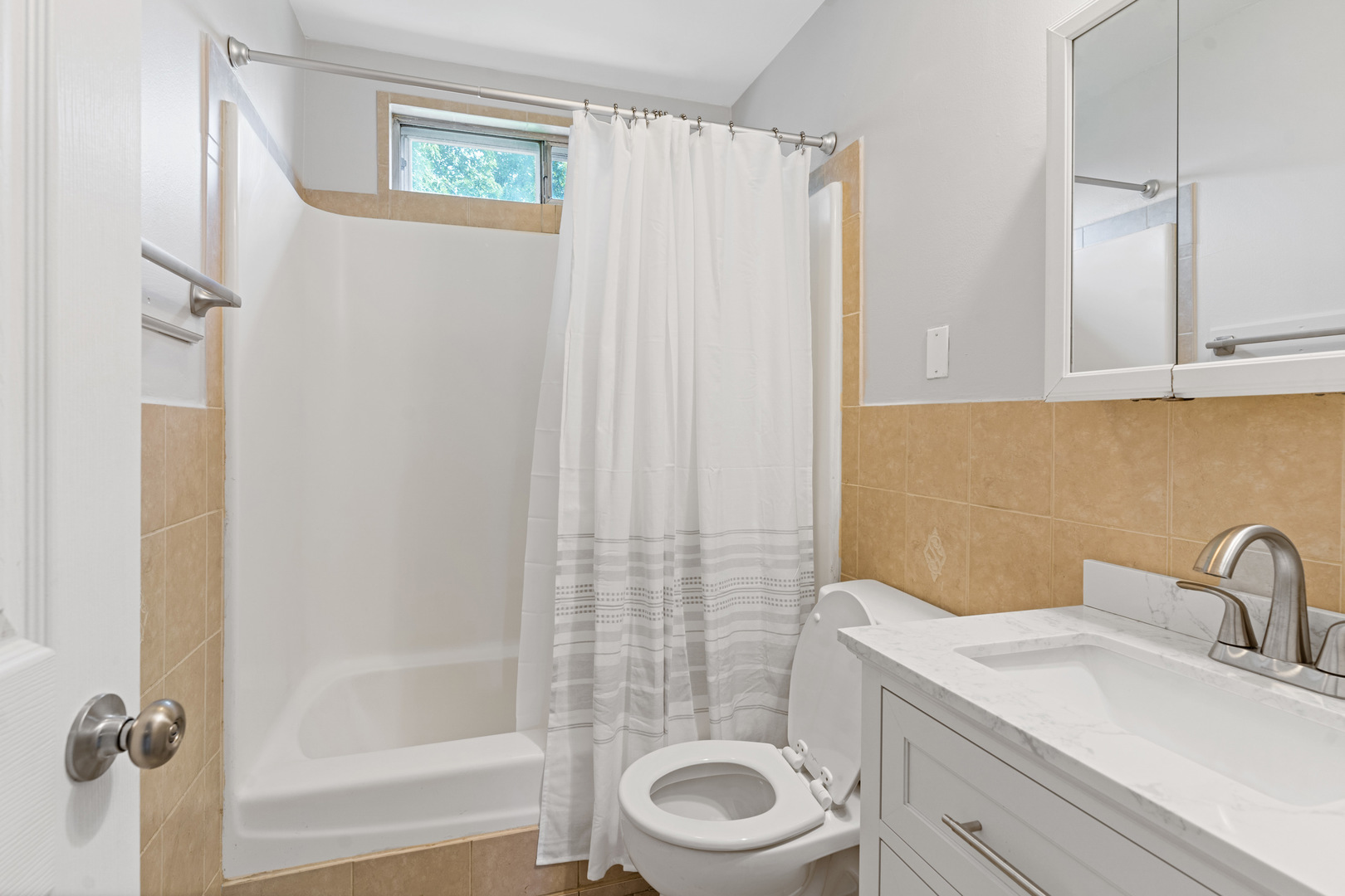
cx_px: 672
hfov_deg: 93.3
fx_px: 635
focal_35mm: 17
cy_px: 448
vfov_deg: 70.4
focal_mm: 17
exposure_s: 1/1.25
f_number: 8
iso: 200
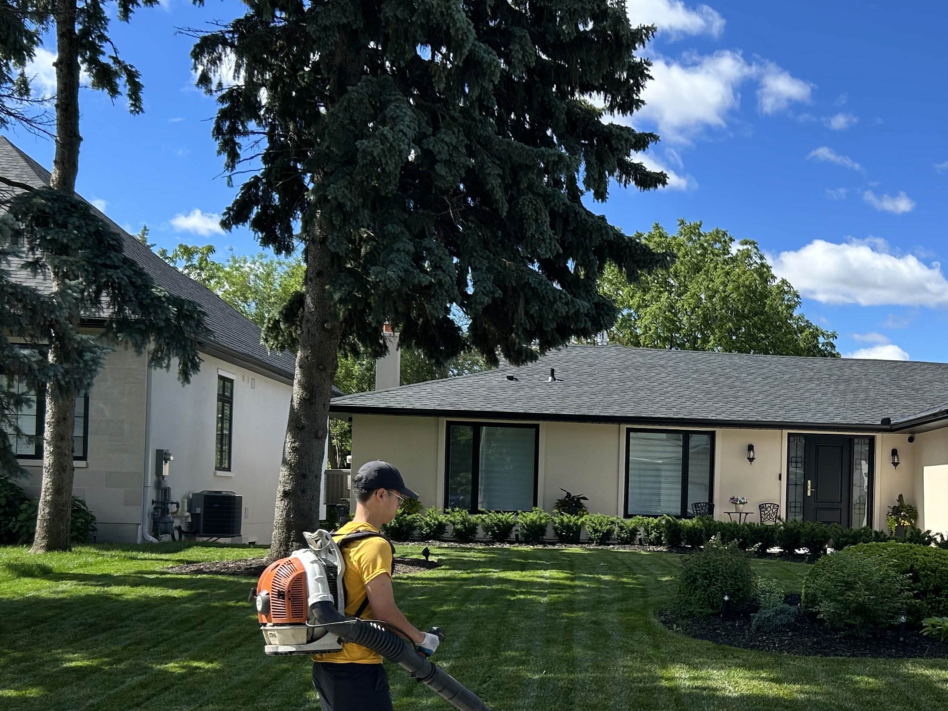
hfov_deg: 38.2
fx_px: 1315
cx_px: 758
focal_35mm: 48
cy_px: 511
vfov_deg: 29.9
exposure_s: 1/2513
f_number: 1.5
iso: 50
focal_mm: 5.7
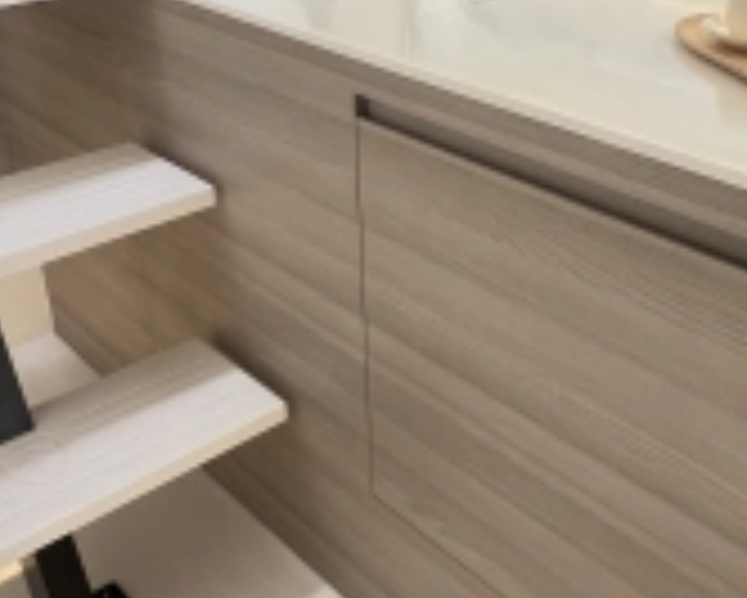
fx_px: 929
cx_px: 441
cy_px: 173
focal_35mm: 42
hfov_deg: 43.6
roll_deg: -0.5
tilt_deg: -24.1
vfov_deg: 35.2
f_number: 1.8
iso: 250
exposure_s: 1/91
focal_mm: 1.57
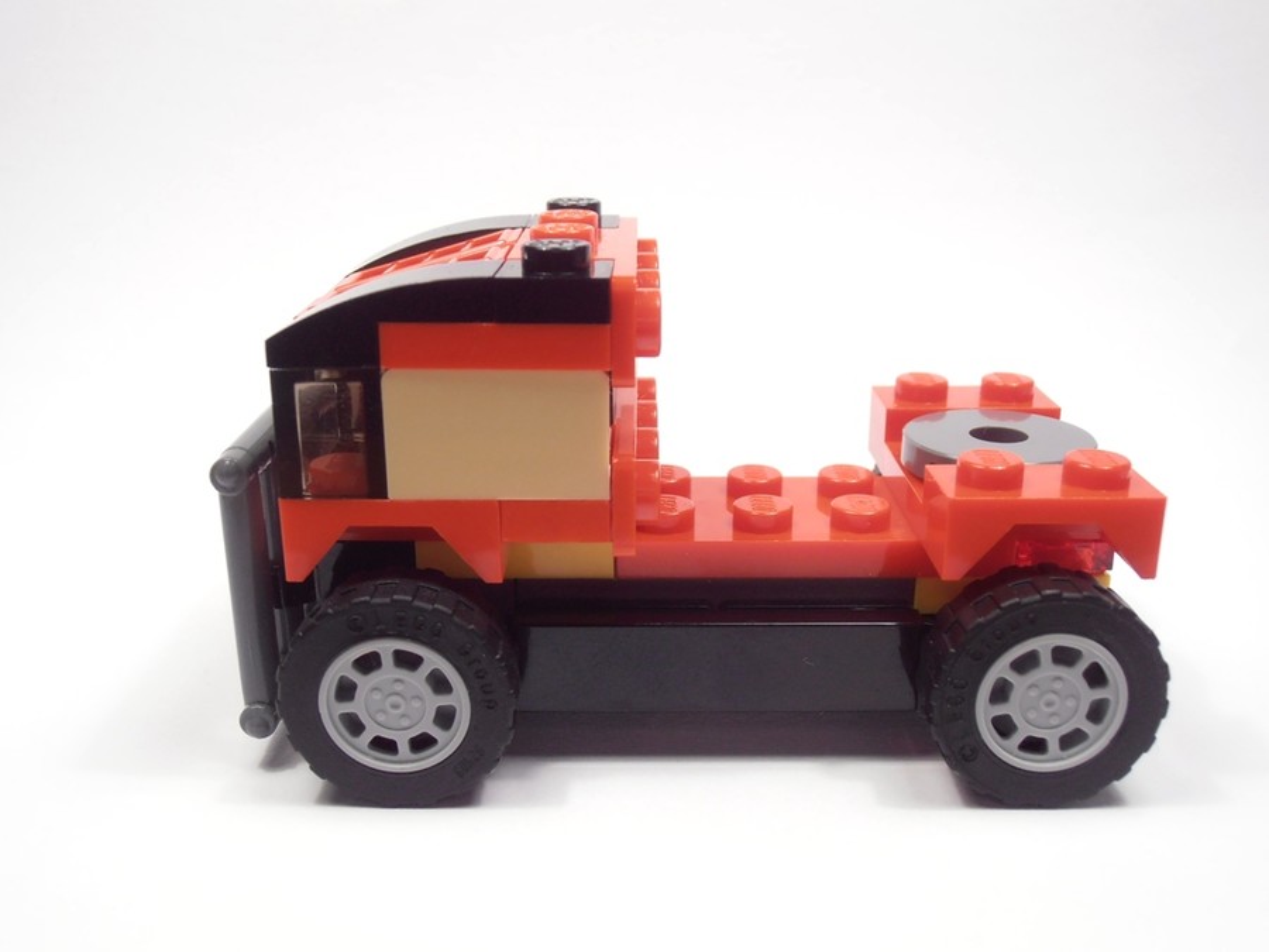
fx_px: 1356
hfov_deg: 50.1
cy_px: 476
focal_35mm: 37
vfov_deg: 38.7
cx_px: 634
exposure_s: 1/40
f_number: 3.9
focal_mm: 6.61
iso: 80
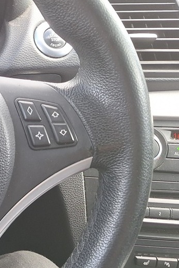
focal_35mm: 66
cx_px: -139
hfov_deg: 17.1
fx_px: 492
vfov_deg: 30.4
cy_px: 107
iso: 40
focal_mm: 5.54
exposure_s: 1/129
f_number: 1.8
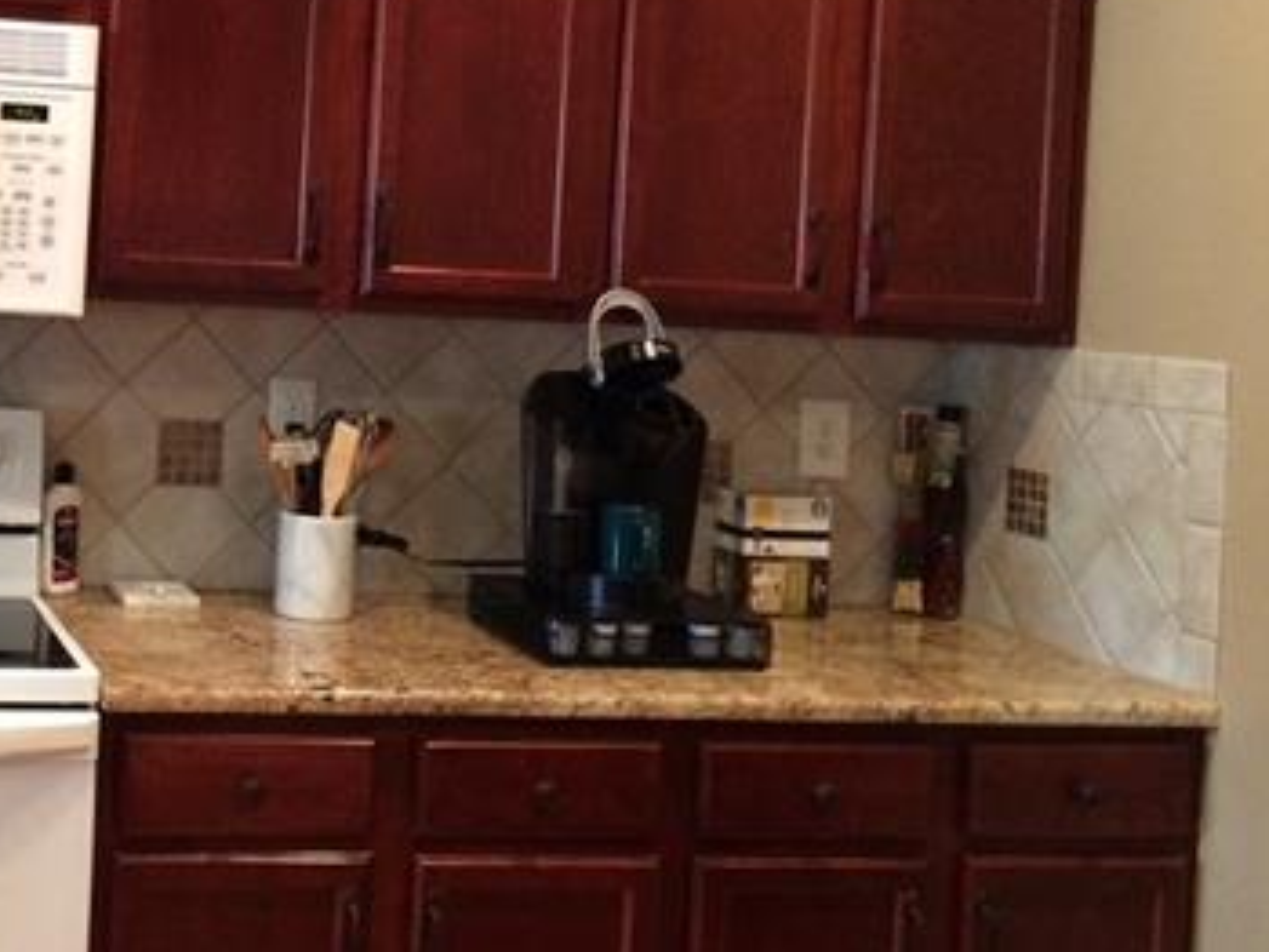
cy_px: 236
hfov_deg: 33.2
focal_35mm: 55
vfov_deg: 26.2
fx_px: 2017
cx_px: 142
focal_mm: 4.12
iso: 250
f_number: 2.2
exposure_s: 1/30
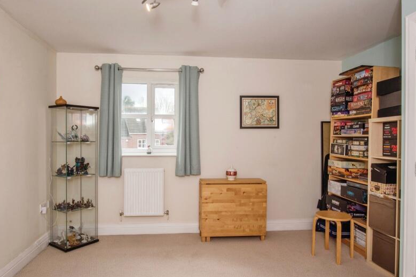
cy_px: 137
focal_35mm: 25
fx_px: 289
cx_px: 192
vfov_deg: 51.3
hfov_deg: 71.4
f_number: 18
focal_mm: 19
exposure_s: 1/60
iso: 400
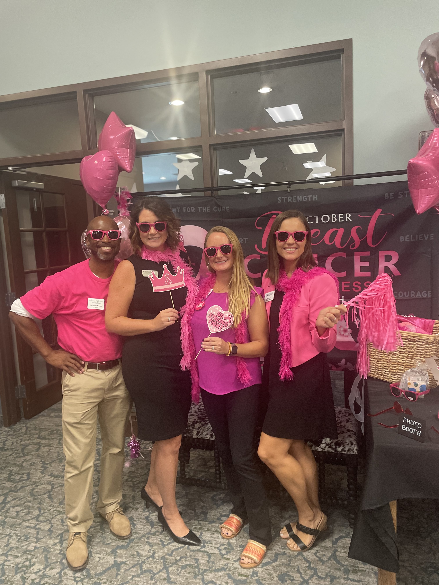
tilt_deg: -6.0
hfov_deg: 53.1
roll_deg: +3.4
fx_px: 440
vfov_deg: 67.3
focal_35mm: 26
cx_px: 220
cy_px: 292
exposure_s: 1/60
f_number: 1.6
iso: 400
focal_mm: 4.2
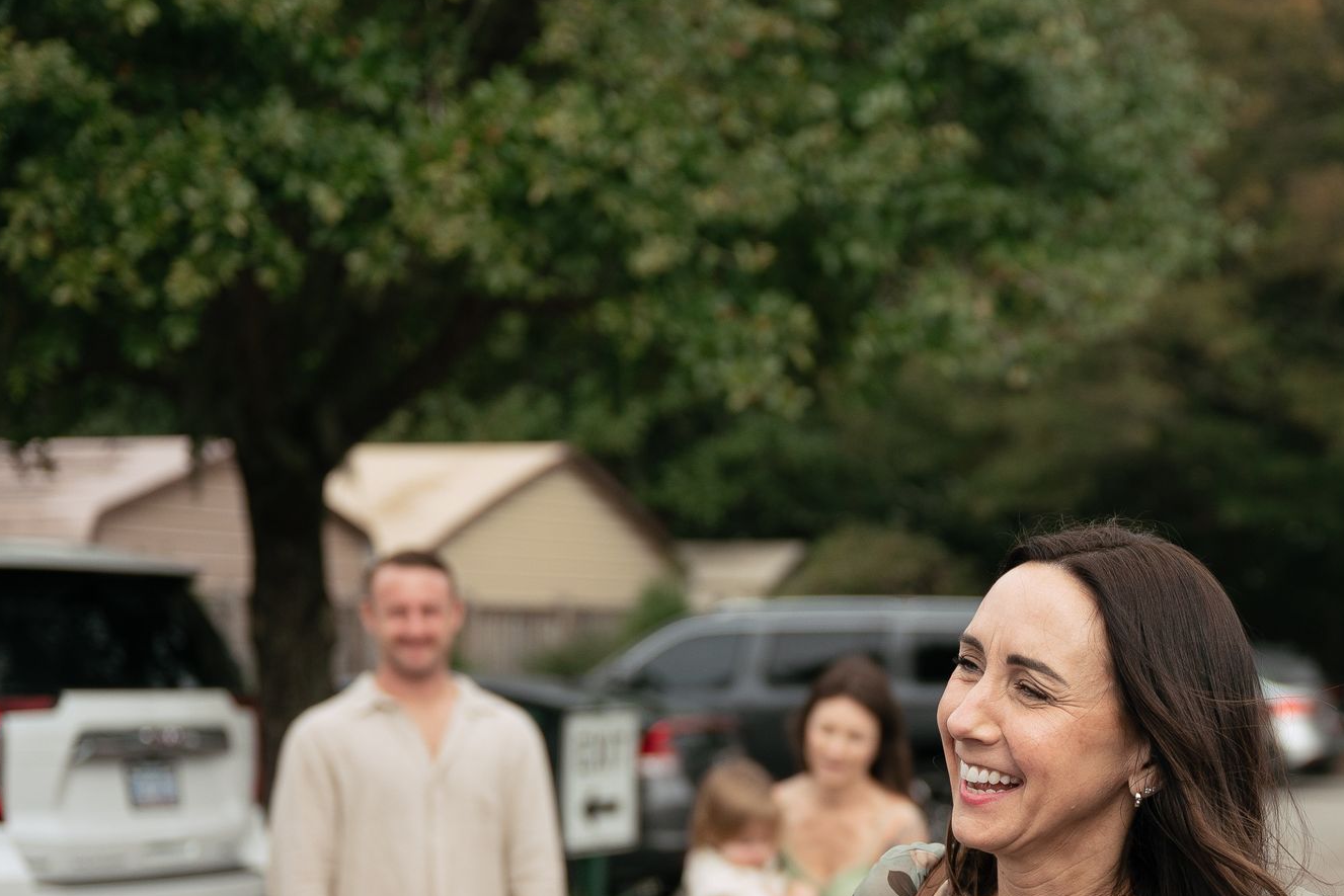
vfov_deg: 14.9
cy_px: 724
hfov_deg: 22.0
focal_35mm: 91
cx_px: 1150
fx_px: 3397
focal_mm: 45
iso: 100
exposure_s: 1/2000
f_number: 2.8
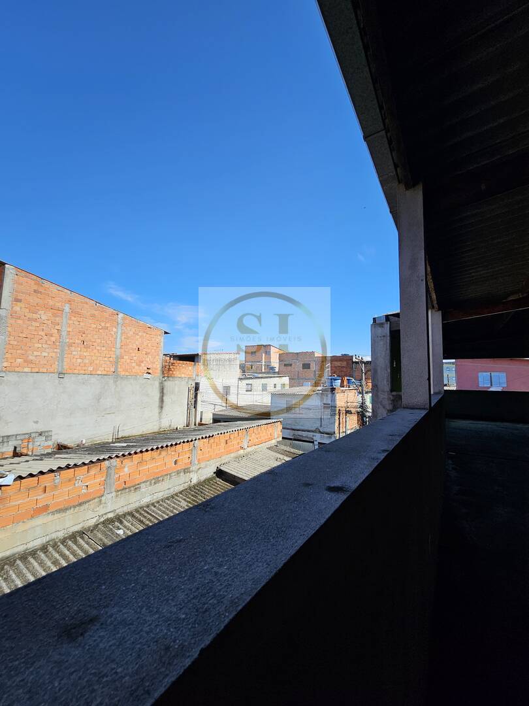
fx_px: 265
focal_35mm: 13
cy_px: 353
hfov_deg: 89.9
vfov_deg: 106.2
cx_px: 264
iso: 50
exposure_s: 1/2099
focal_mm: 2.2
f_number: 2.2
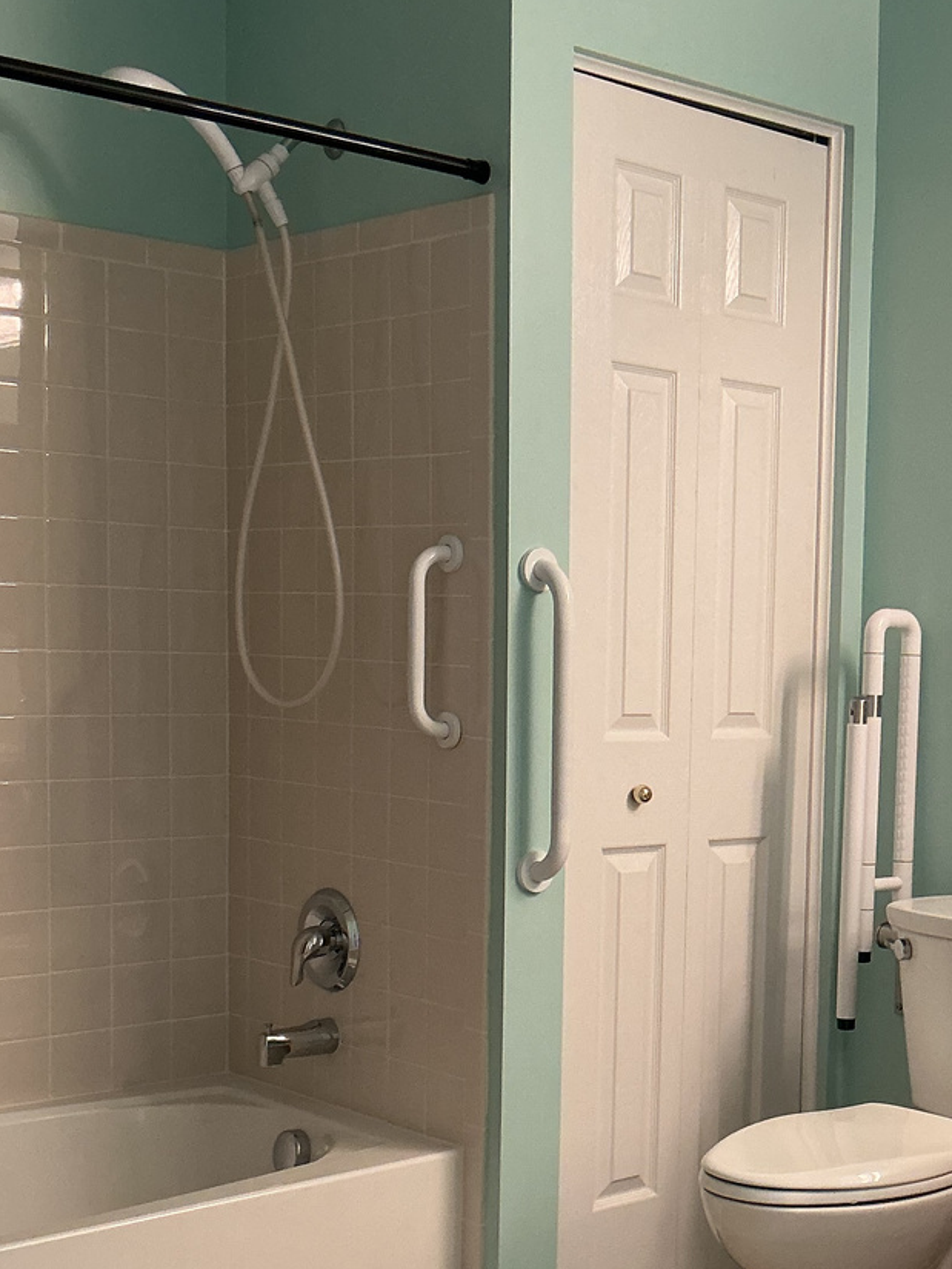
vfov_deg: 35.3
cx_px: 817
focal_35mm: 54
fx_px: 1980
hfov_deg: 26.3
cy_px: 818
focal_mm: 3
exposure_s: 1/60
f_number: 1.8
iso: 100
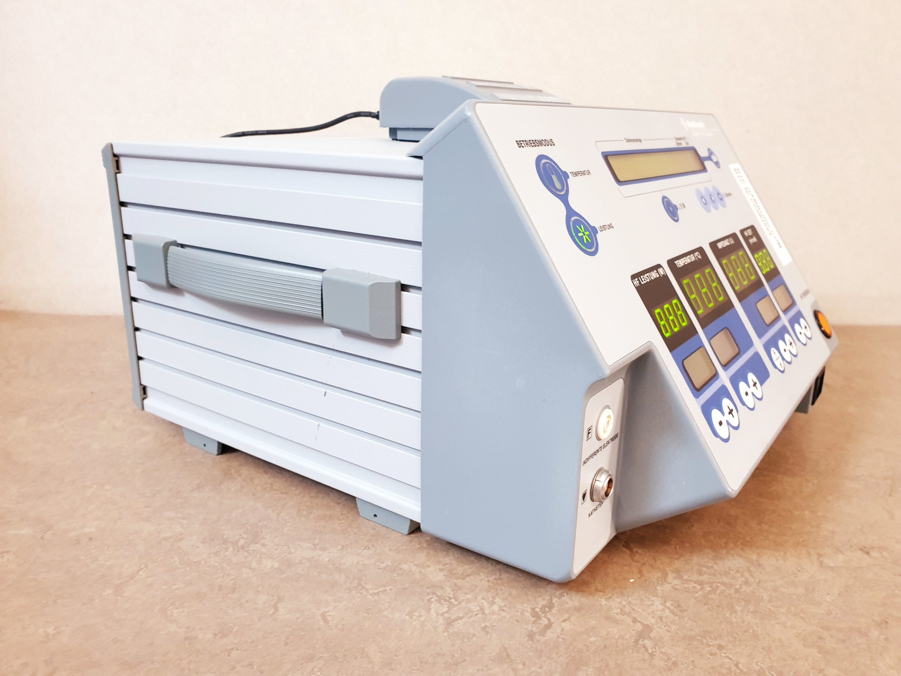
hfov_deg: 67.3
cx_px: 450
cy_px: 338
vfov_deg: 53.1
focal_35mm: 26
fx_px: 677
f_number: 2.4
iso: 320
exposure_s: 1/33
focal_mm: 4.3
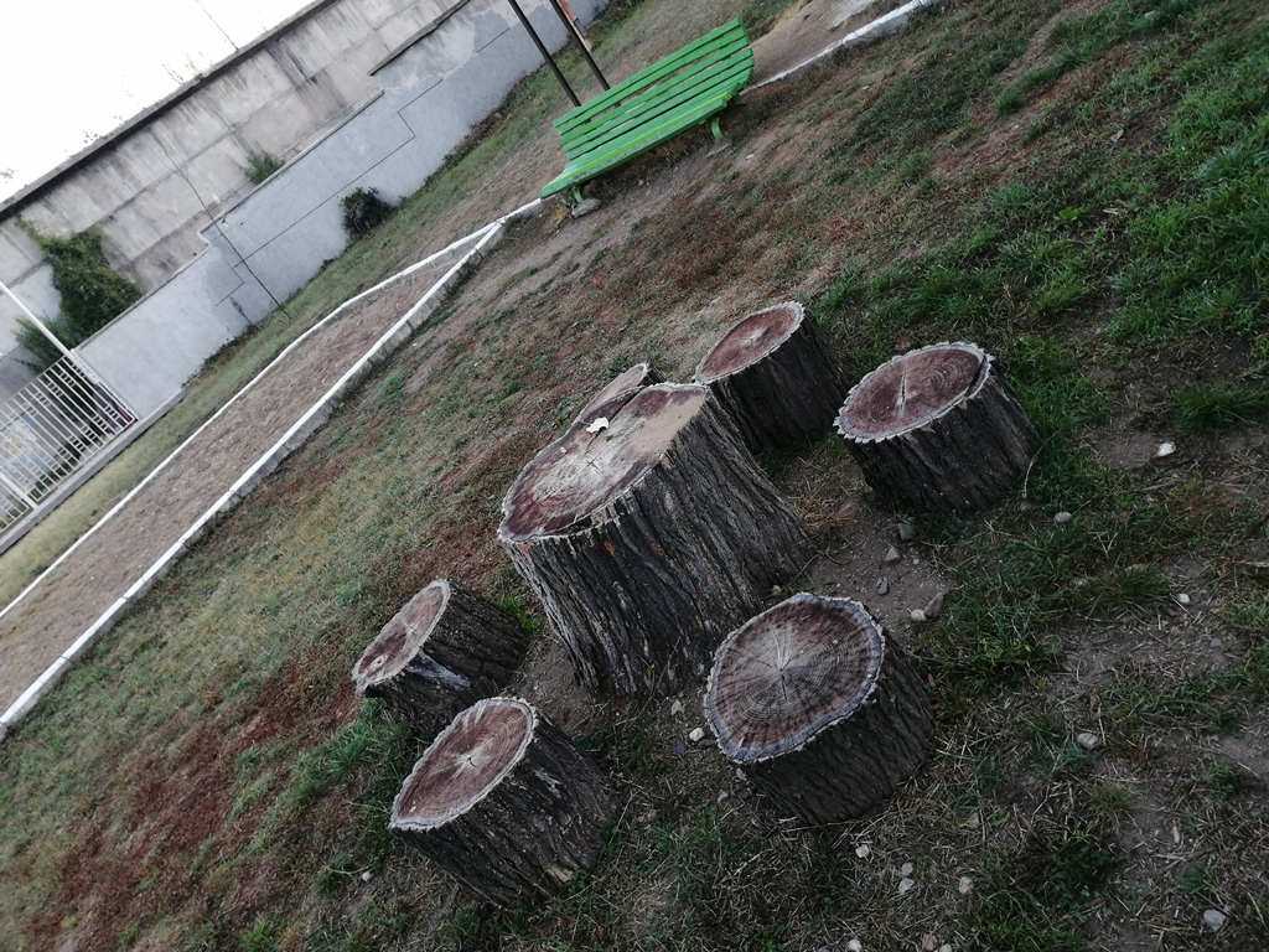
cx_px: 634
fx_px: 990
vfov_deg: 51.4
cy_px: 476
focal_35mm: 27
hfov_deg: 65.3
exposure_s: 1/50
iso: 100
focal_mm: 3.95
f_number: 1.8
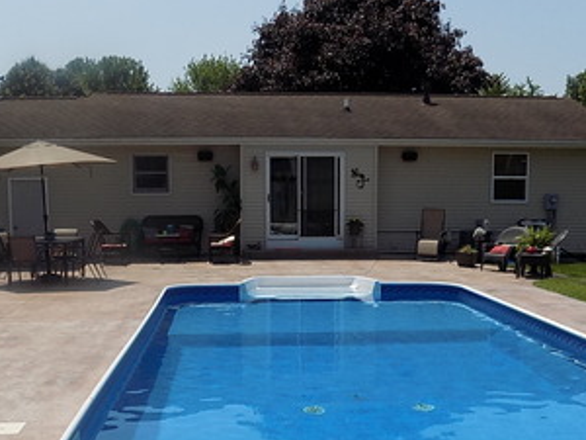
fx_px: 830
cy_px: 303
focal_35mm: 49
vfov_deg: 29.4
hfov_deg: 38.9
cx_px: 275
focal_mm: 4
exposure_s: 1/160
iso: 80
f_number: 9.9
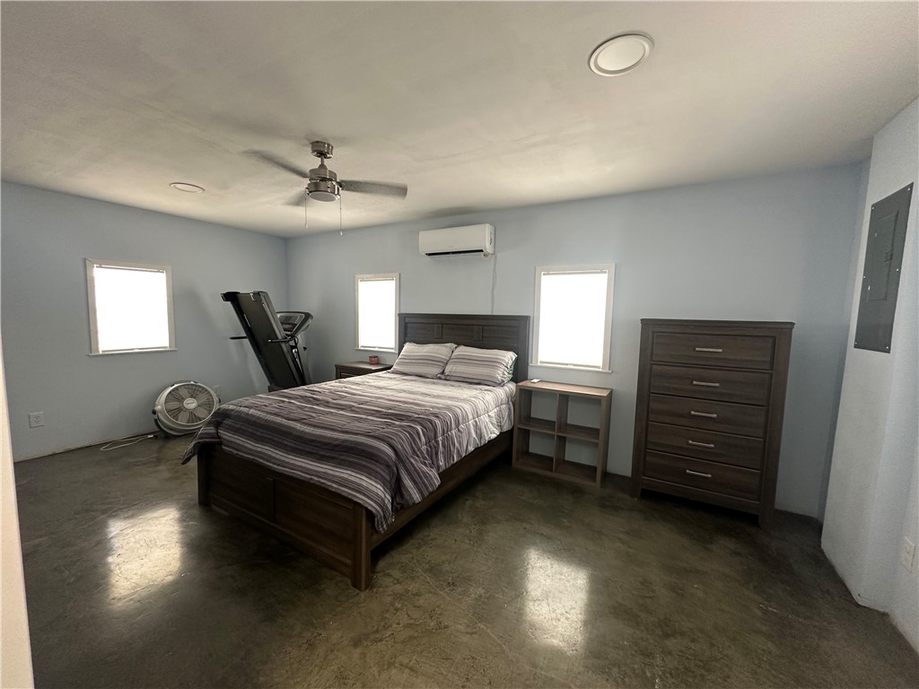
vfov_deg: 85.7
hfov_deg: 102.1
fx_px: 372
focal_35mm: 14
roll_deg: -1.3
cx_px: 460
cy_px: 344
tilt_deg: -4.2
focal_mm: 2.22
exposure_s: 1/60
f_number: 2.2
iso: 200
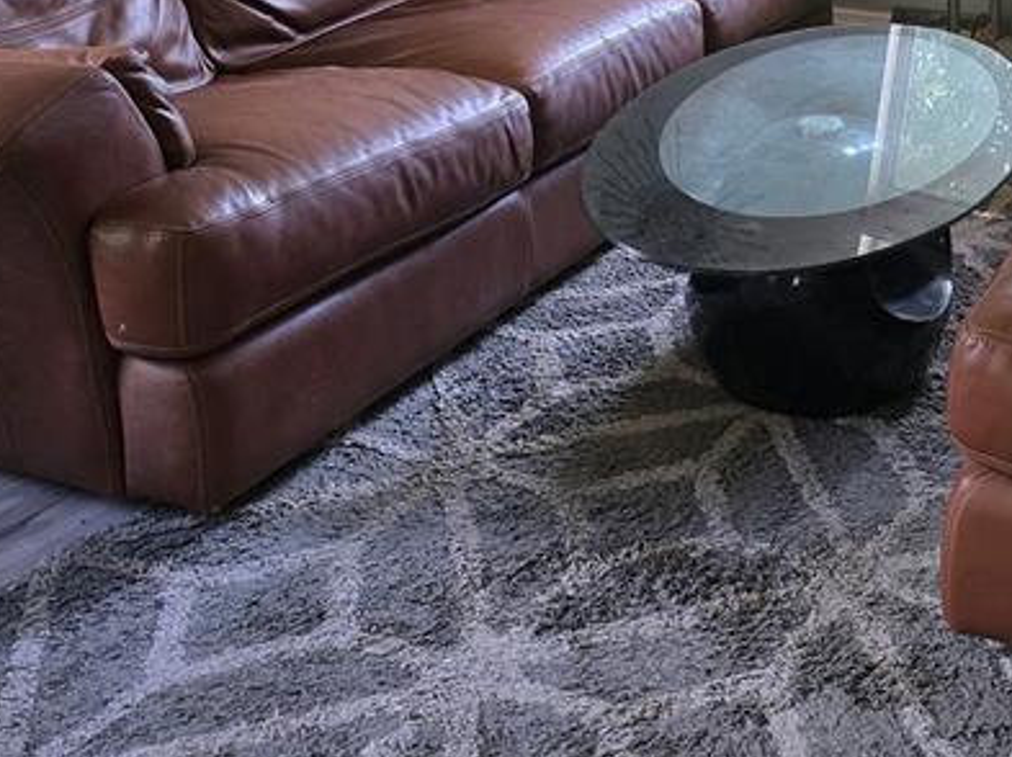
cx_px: 847
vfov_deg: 23.6
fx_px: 1752
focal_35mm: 60
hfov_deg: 31.2
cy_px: 57
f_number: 1.7
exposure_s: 1/120
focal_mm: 6.3
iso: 400
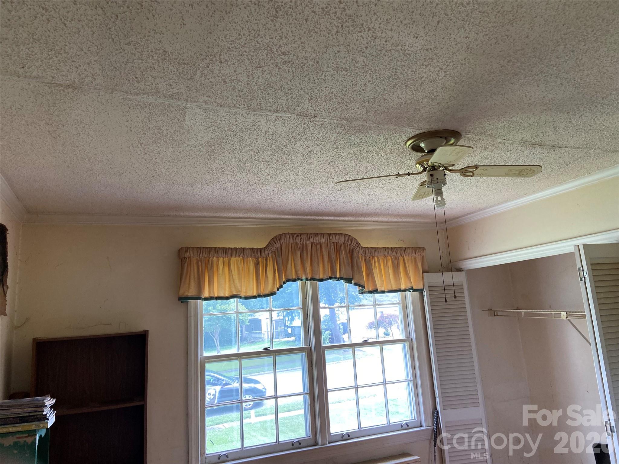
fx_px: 465
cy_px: 232
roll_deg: +2.9
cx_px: 310
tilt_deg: +9.1
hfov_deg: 67.3
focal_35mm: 26
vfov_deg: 53.1
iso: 125
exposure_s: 1/97
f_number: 1.8
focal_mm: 4.25
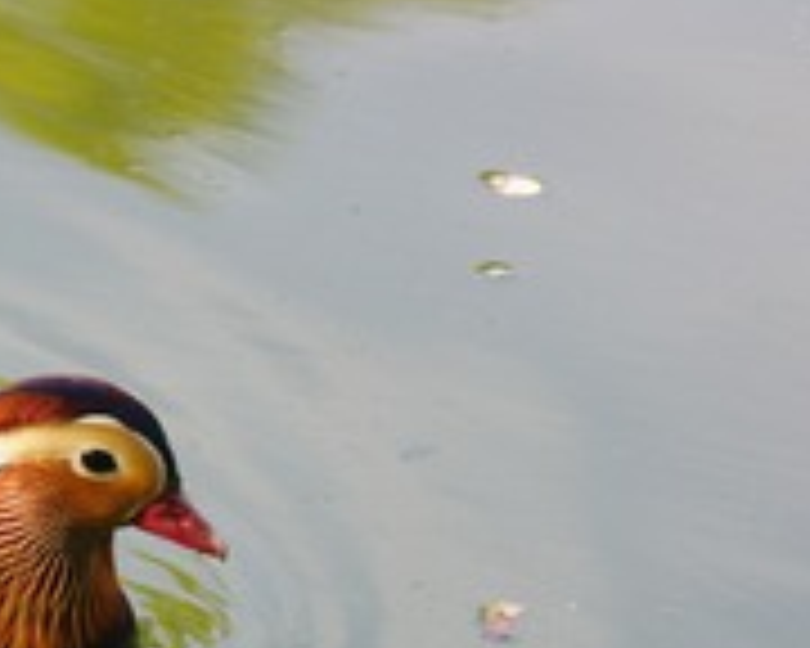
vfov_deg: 2.4
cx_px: -50
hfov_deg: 3.0
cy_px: 540
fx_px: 15343
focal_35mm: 640
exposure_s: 1/350
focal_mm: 200
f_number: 6.7
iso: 800
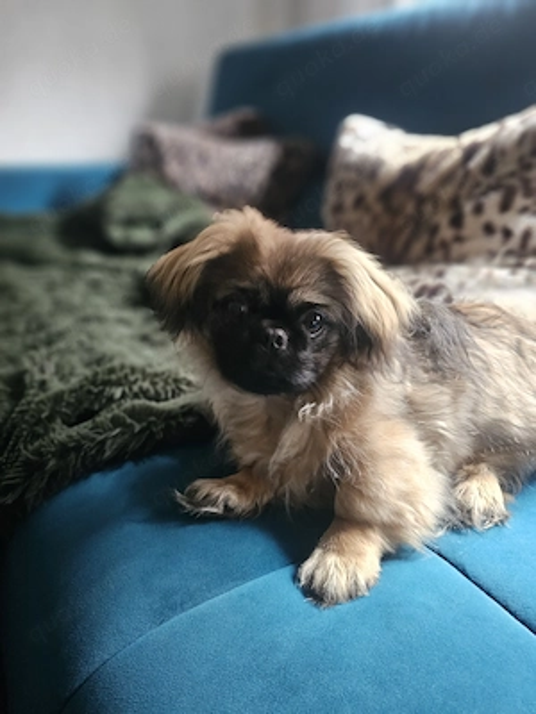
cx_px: 268
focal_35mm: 23
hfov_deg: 58.9
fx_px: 475
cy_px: 357
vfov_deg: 73.9
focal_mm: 6.3
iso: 800
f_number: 1.7
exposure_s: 1/25
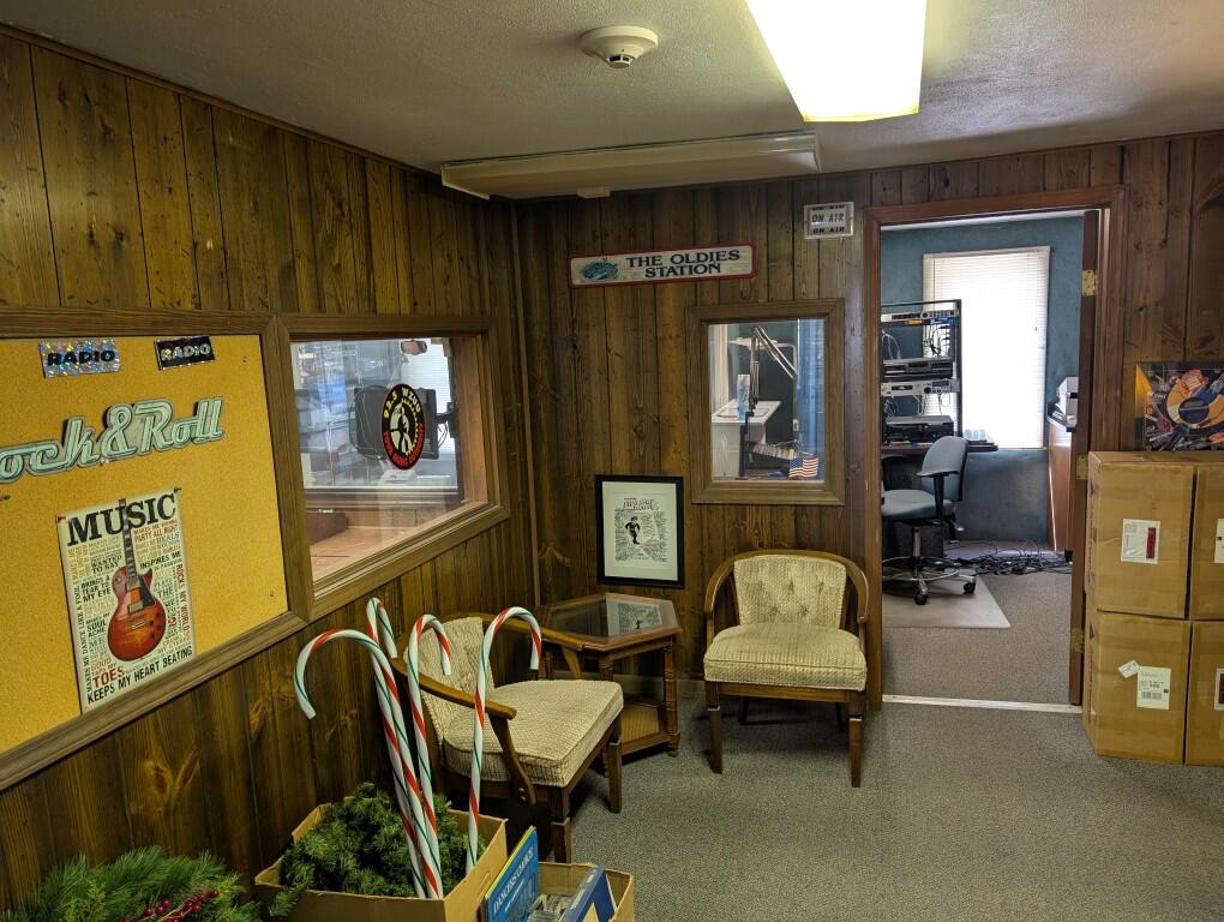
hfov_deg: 71.5
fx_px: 850
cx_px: 612
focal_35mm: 24
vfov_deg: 56.9
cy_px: 461
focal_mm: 6.9
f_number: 1.68
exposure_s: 1/24
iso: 86
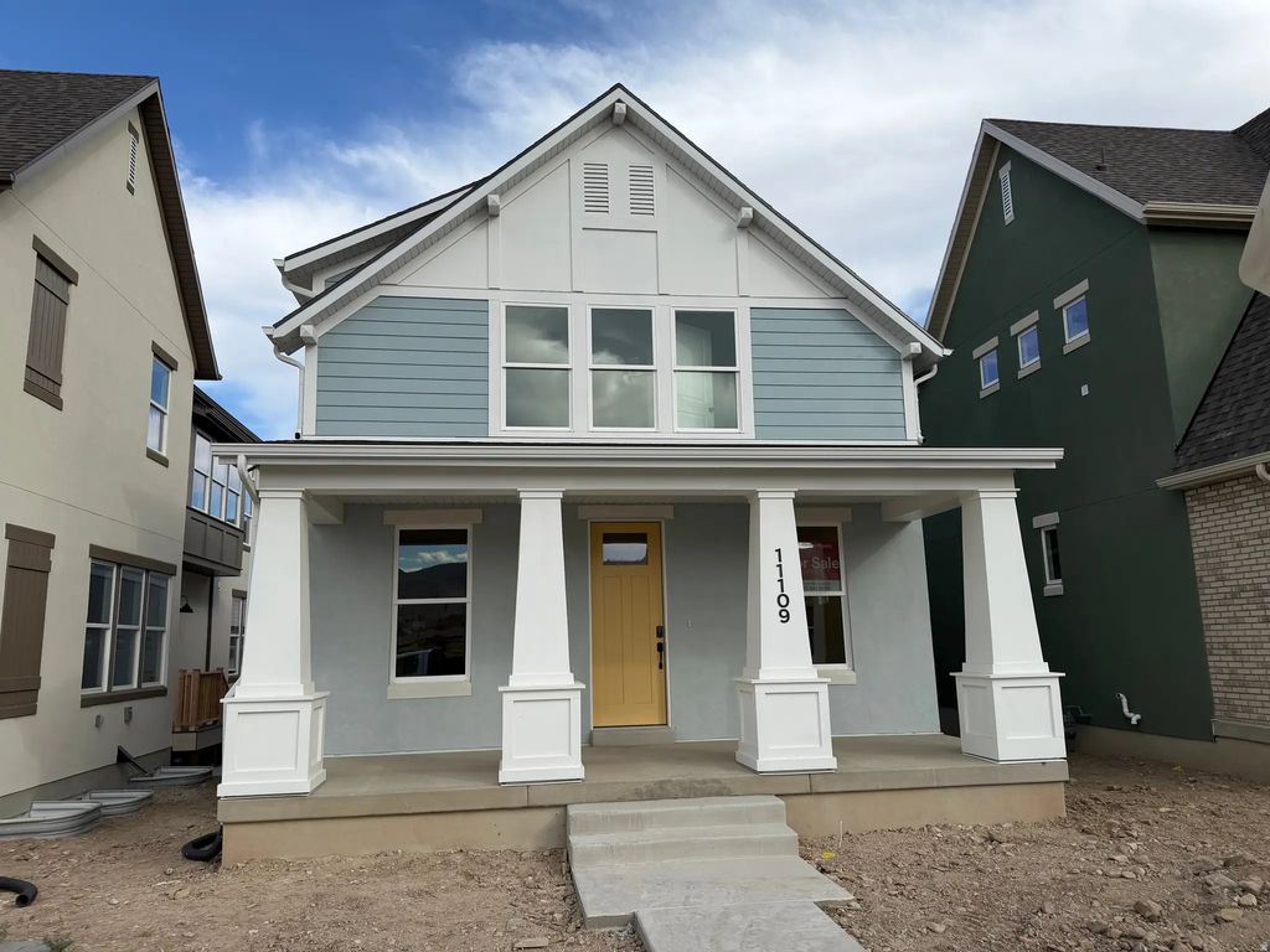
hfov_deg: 71.6
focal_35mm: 24
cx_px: 635
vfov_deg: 56.8
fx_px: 881
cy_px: 476
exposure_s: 1/3953
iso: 80
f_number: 1.78
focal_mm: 6.76
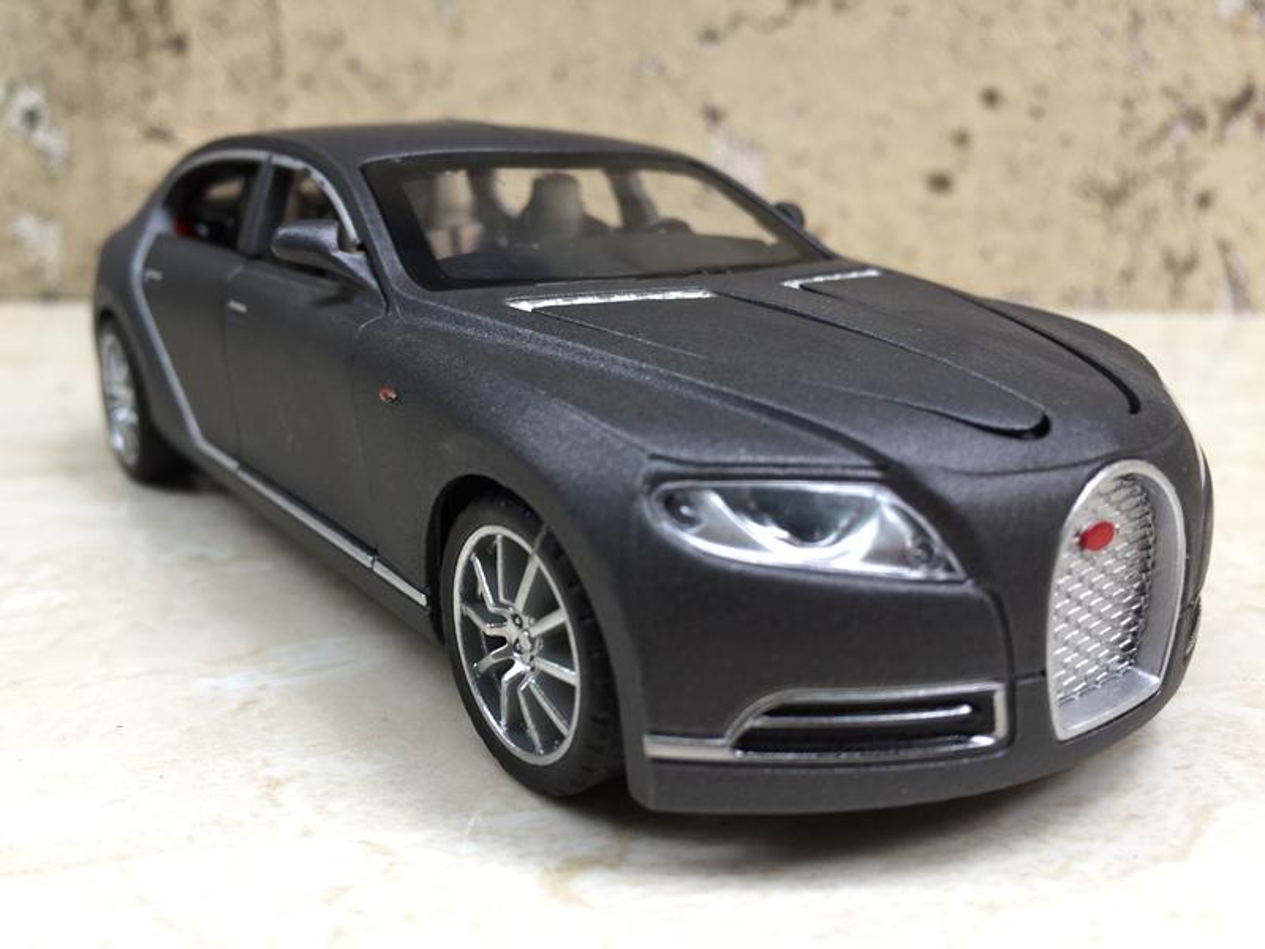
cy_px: 474
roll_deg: -1.7
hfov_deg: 61.7
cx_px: 632
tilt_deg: -15.9
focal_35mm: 29
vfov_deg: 48.2
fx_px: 1060
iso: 32
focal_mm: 4.15
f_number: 2.2
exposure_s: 1/50
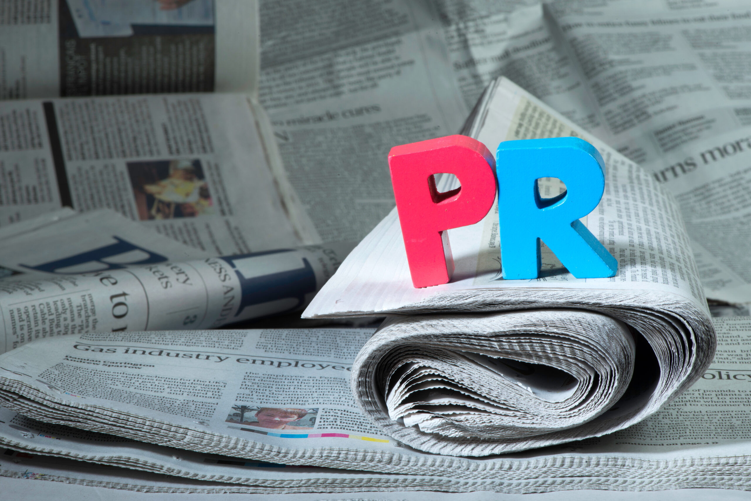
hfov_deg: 19.4
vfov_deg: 13.1
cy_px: 250
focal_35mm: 105
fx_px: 2191
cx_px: 376
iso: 100
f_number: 29
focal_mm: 105
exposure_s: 1/200
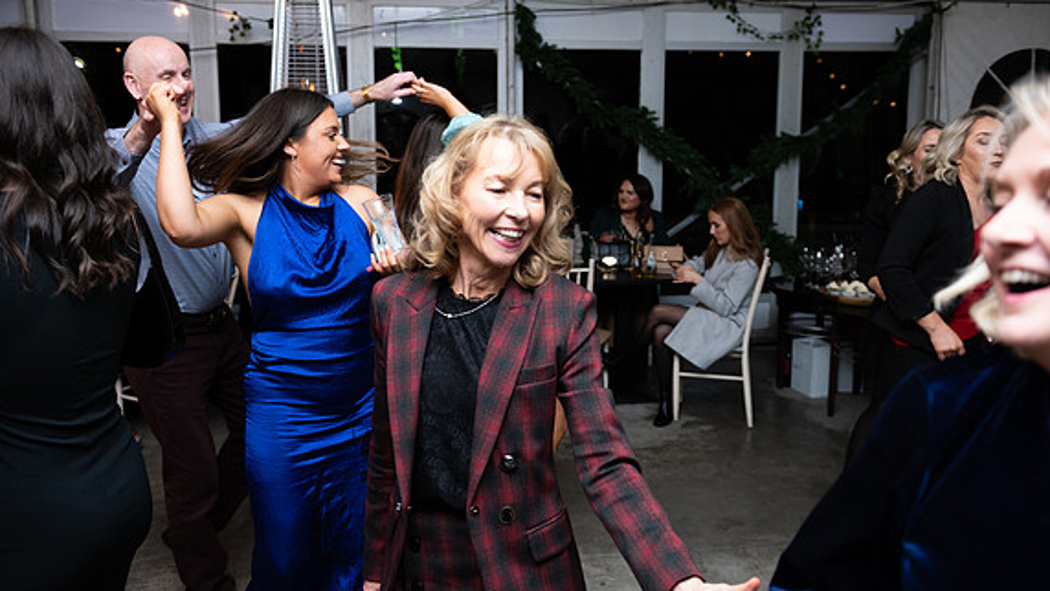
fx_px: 947
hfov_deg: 58.0
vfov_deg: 34.7
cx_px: 529
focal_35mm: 34
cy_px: 302
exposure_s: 1/160
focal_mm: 32
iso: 800
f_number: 3.5
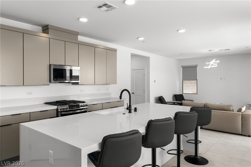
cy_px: 84
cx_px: 126
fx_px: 167
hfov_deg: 73.7
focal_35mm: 24
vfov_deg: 53.1
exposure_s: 1/3
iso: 400
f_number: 8
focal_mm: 24
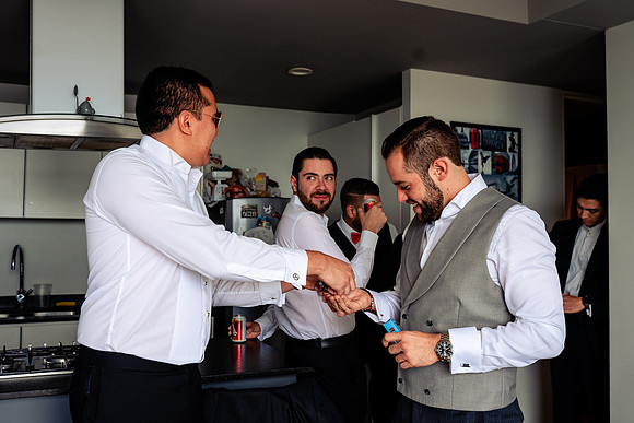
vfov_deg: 36.2
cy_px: 212
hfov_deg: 52.2
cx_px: 317
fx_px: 647
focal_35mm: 37
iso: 500
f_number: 4
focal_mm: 35
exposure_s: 1/250
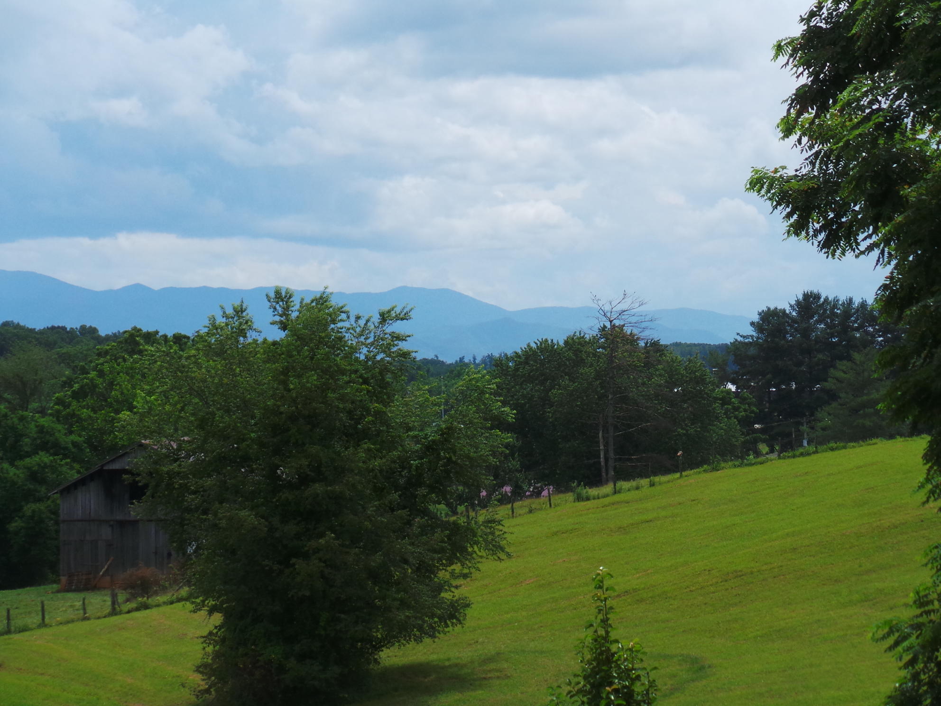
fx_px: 3833
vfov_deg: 10.5
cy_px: 353
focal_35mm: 141
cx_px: 470
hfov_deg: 14.0
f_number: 4.2
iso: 100
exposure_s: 1/800
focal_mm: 25.2
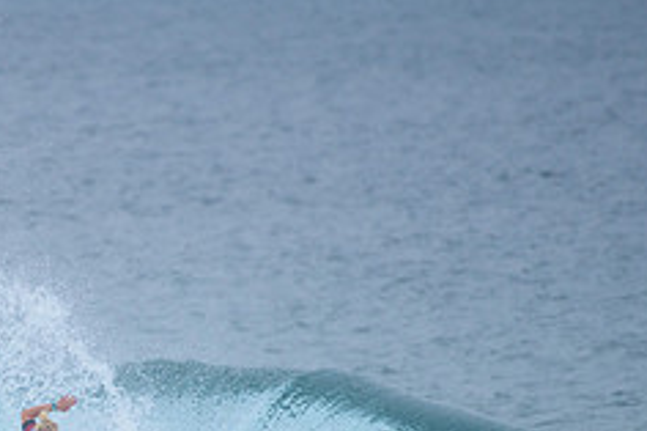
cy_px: 523
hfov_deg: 1.7
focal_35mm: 1229
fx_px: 22072
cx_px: 14
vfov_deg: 1.1
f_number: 5.6
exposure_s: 1/2000
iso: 400
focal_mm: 500
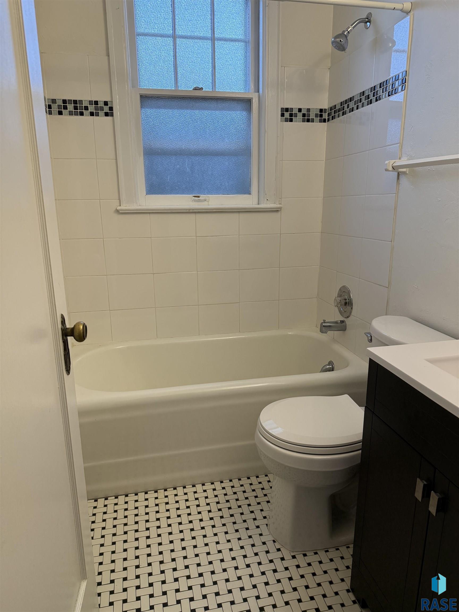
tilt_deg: -14.8
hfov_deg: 56.8
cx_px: 230
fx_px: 424
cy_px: 306
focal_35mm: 24
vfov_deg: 71.6
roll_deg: -0.3
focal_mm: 6.76
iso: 160
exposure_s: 1/230
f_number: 1.78
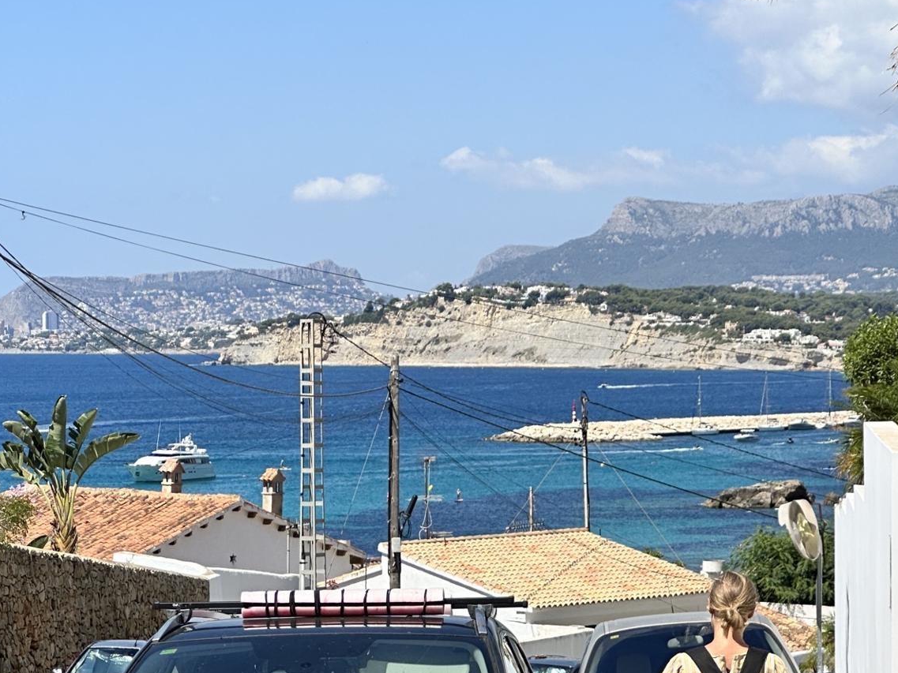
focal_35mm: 130
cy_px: 525
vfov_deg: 11.4
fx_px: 3373
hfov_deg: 15.1
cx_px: 311
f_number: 2.8
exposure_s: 1/1143
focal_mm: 9
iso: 32
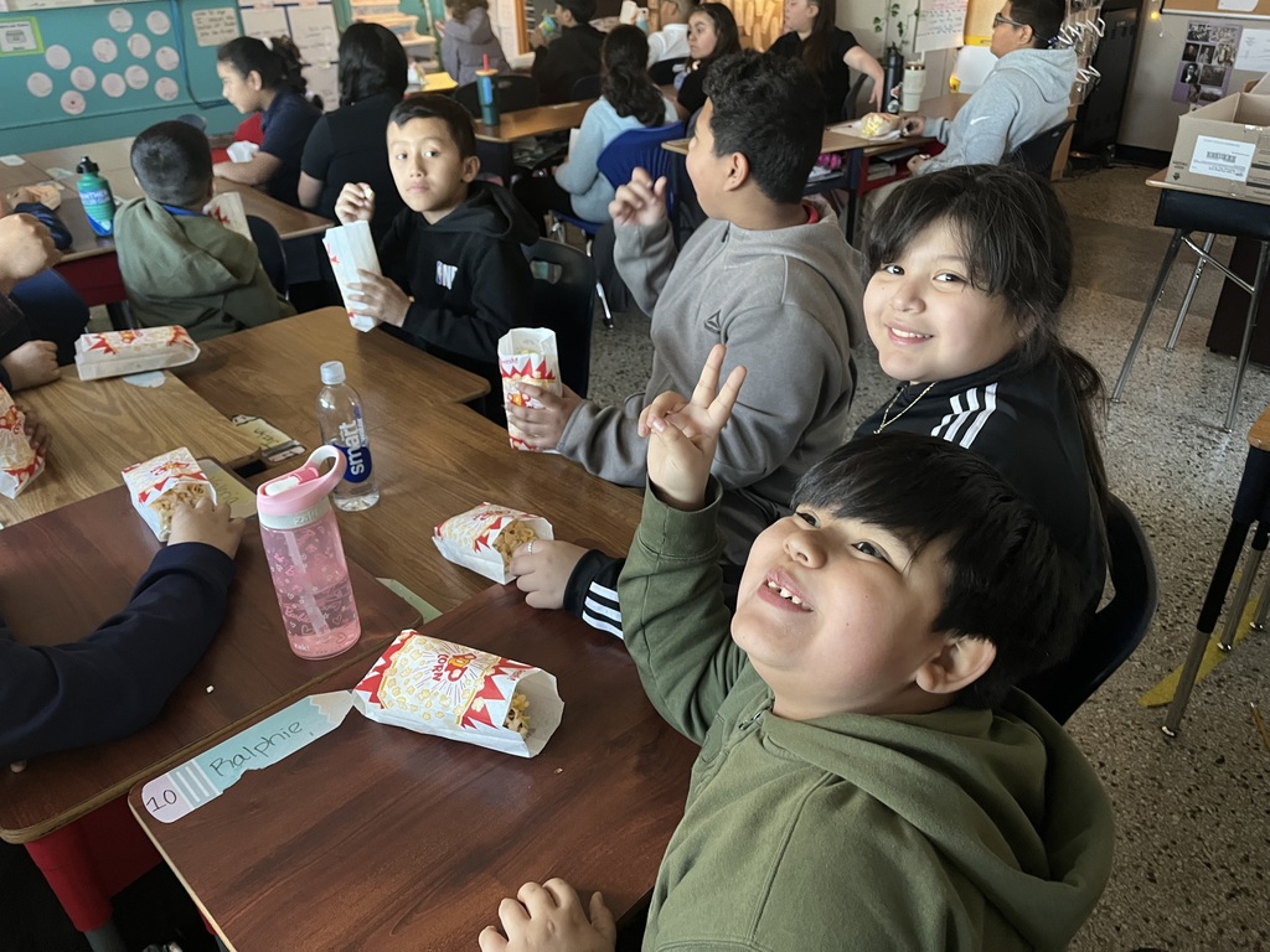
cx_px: 635
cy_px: 476
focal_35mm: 26
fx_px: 954
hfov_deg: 67.3
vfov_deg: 53.1
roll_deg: +1.5
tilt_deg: -29.1
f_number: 1.6
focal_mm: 5.1
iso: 320
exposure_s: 1/60
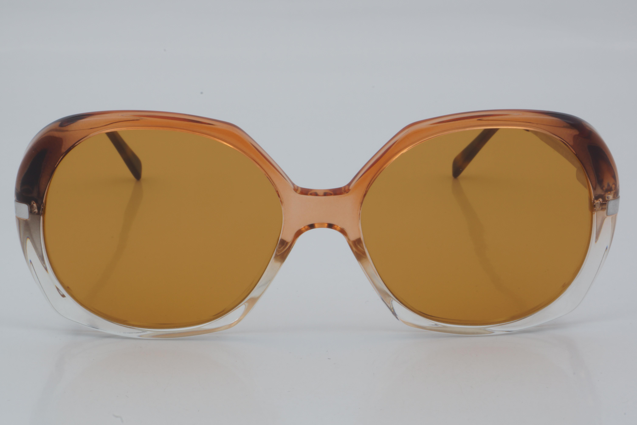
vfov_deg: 16.6
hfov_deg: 24.6
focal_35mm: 82
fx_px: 1460
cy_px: 212
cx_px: 318
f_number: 32
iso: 100
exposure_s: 1/4
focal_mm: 55
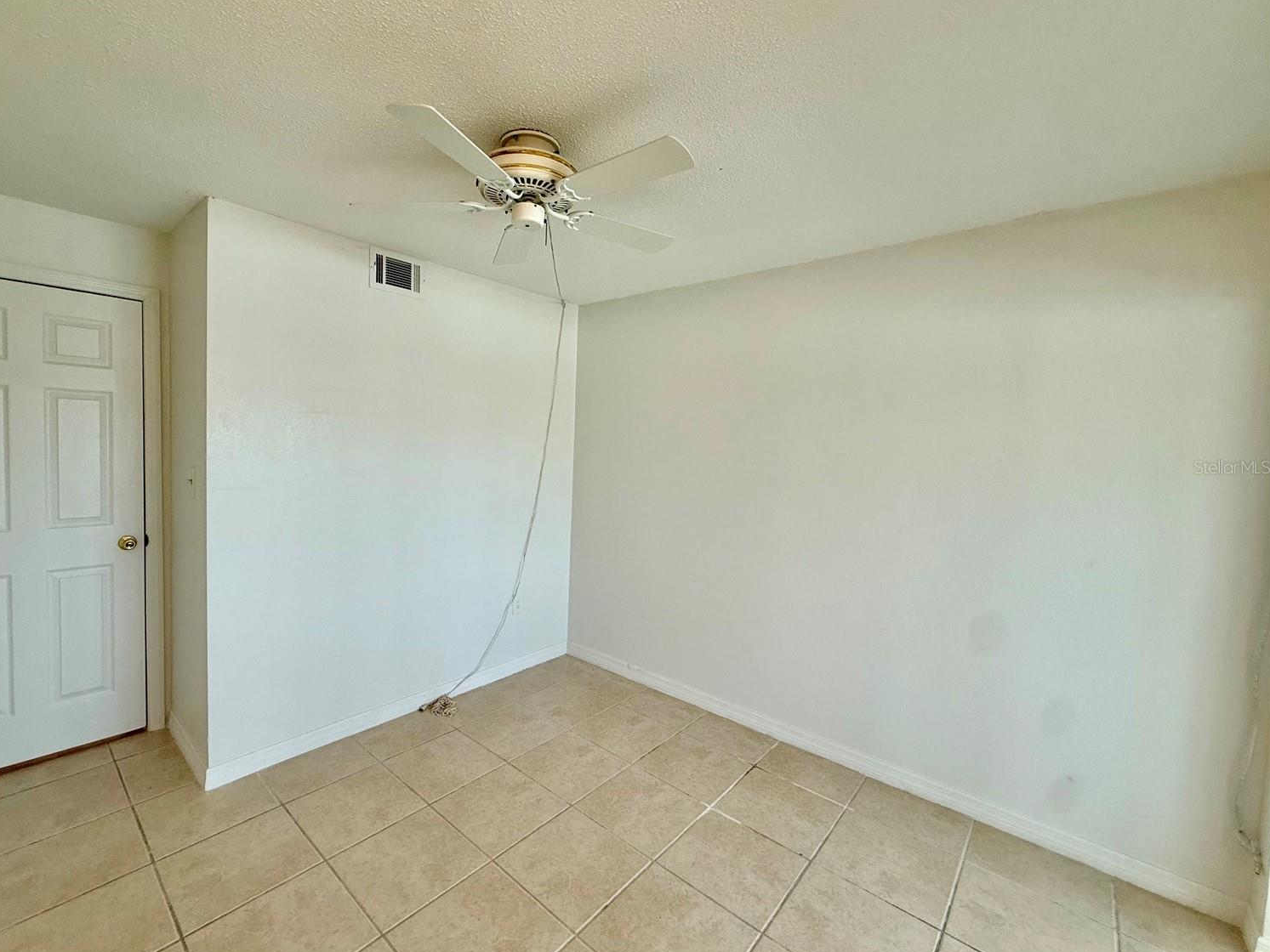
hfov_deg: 98.0
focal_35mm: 15
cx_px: 594
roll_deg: -2.3
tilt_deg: -1.3
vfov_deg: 81.7
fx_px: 550
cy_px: 467
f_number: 2.2
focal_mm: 2.22
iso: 100
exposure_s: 1/120
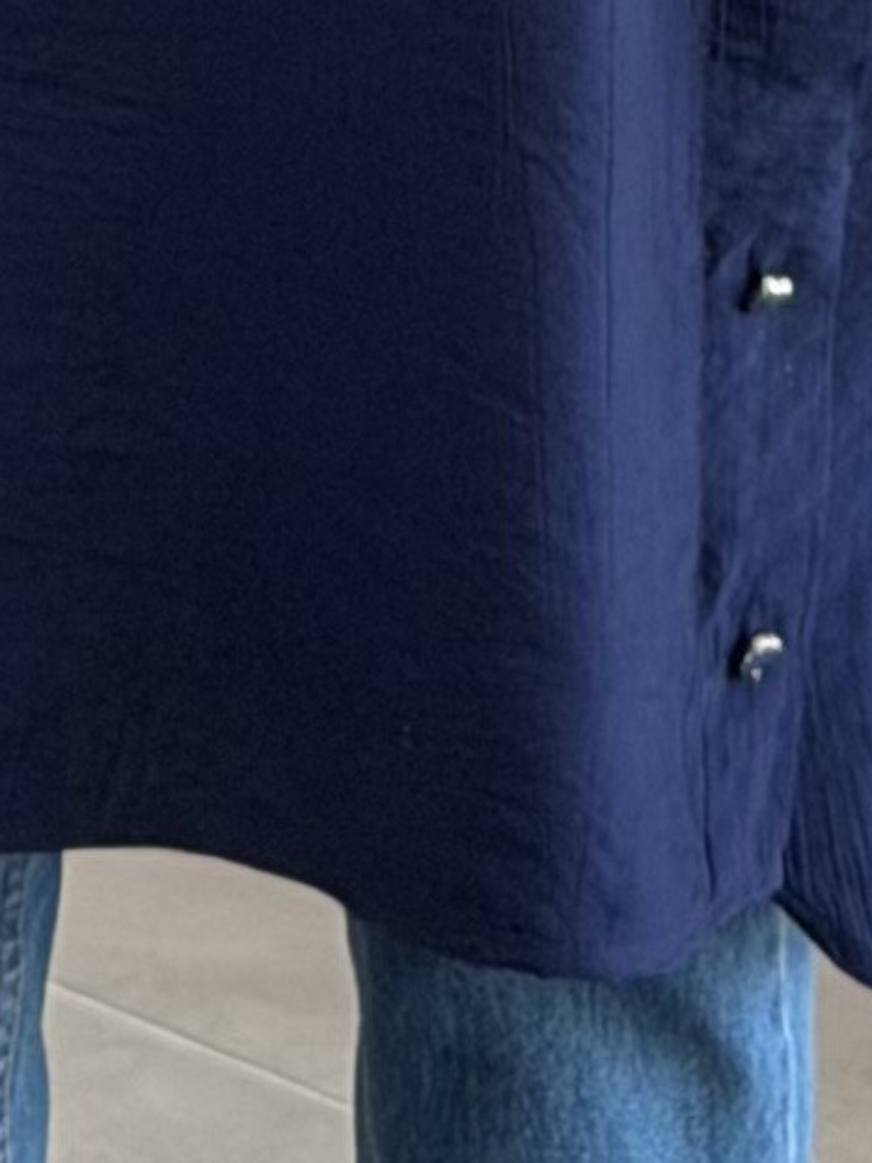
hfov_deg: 4.8
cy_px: -2104
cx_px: 289
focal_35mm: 310
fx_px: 10412
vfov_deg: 6.0
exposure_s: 1/184
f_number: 1.78
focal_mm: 6.76
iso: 50
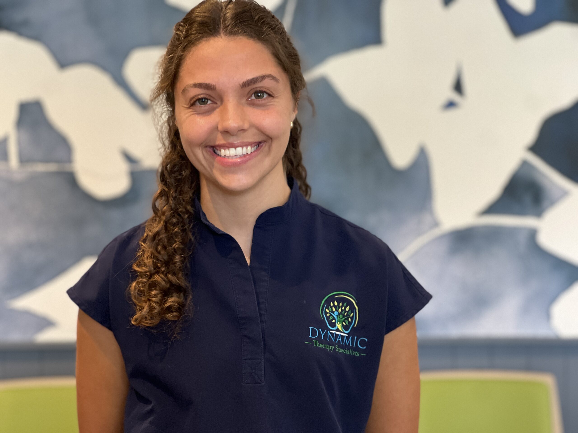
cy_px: 216
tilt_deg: -3.0
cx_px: 289
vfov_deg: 19.1
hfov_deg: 25.3
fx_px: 1286
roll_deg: -0.2
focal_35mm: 77
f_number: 2.8
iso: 320
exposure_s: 1/40
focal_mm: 9
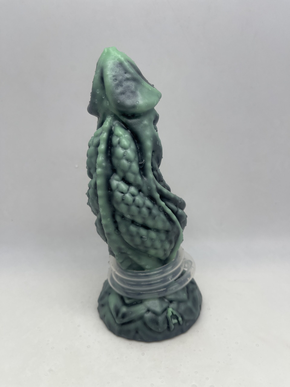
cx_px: 145
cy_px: 194
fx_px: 279
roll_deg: +1.2
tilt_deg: -21.5
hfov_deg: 54.9
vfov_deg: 69.4
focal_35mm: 25
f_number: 1.6
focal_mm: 5.1
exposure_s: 1/717
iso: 32
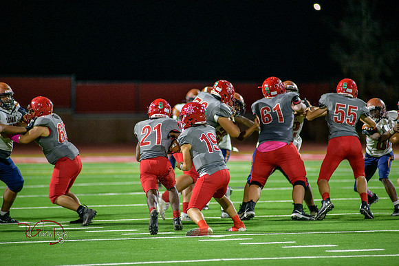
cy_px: 133
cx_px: 200
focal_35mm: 300
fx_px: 3326
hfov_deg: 6.9
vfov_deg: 4.6
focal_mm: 300
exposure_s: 1/500
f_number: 2.8
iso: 2000
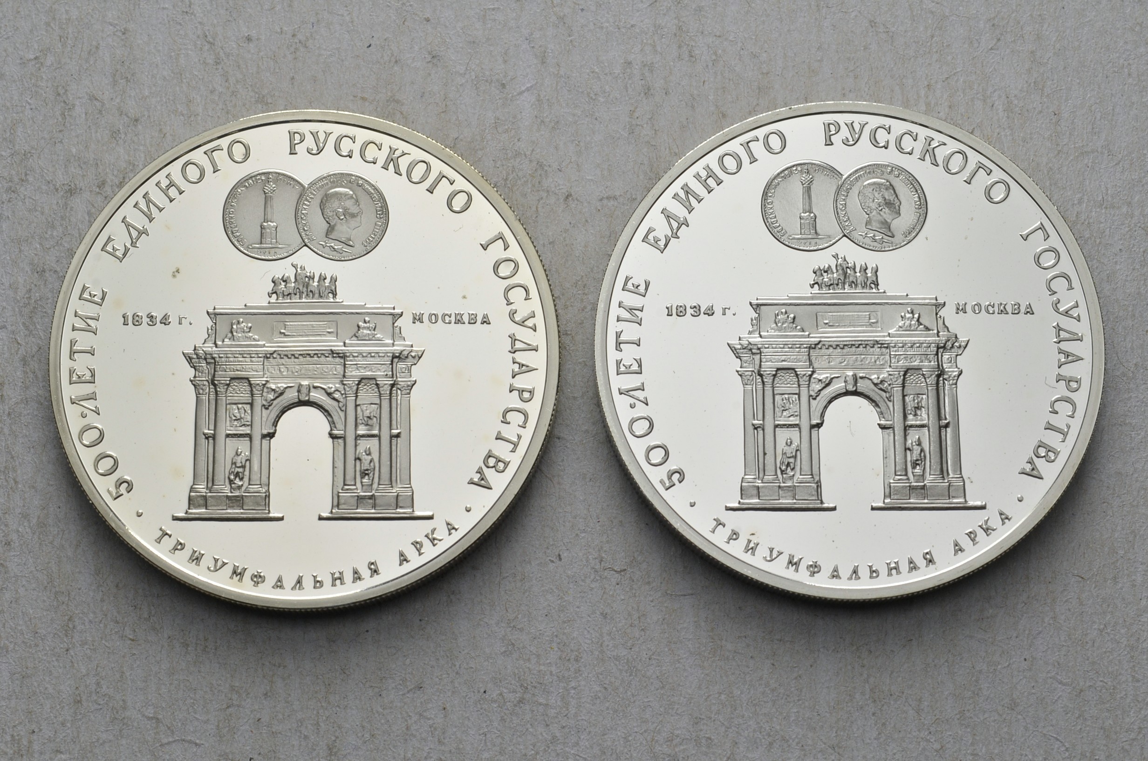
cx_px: 574
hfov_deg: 27.0
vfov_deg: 18.1
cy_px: 380
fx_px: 2387
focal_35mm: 75
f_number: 14
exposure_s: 1/250
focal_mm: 50
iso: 400
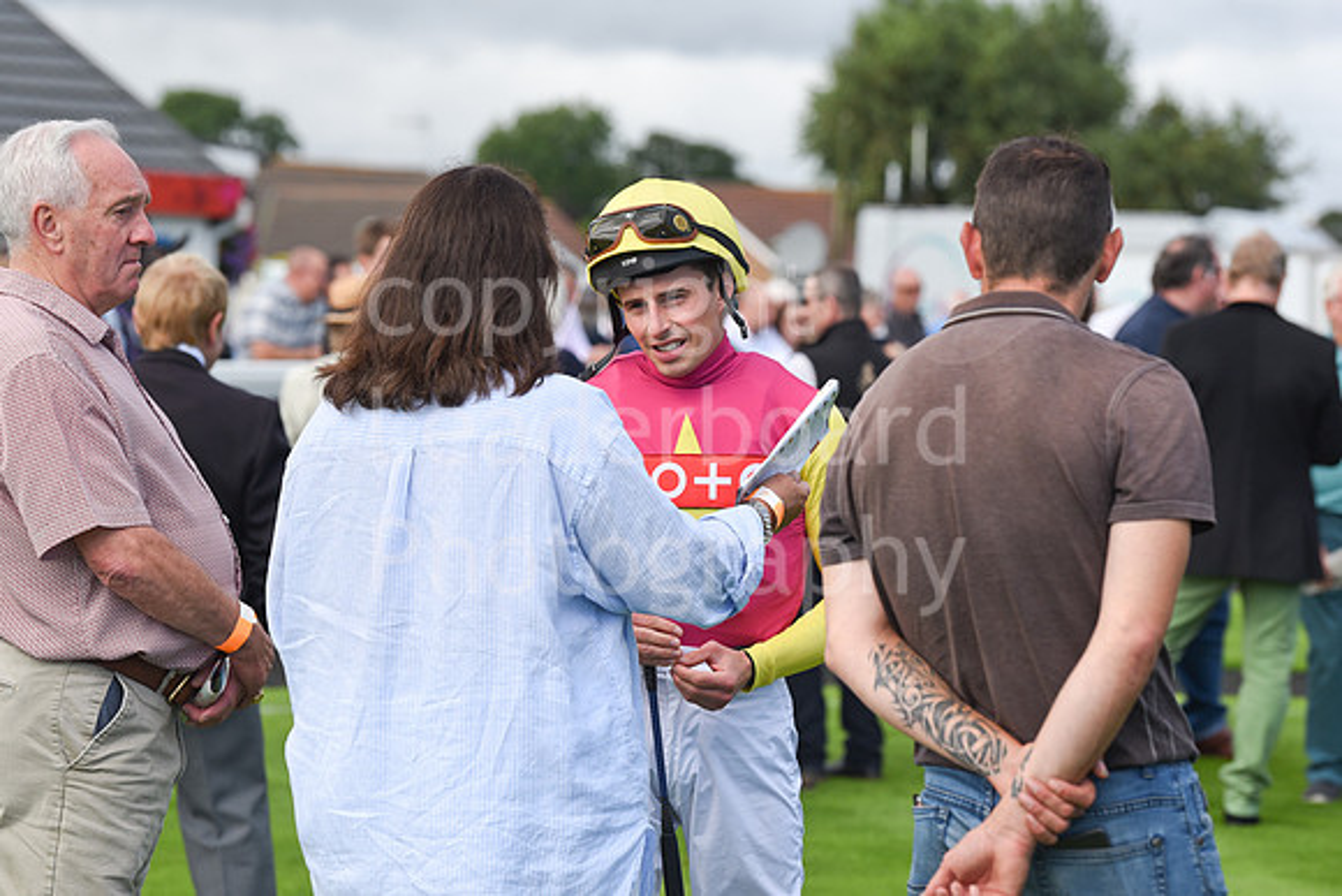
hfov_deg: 14.2
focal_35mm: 145
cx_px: 671
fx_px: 5406
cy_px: 448
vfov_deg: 9.5
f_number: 5.6
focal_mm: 145
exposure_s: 1/2000
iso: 500
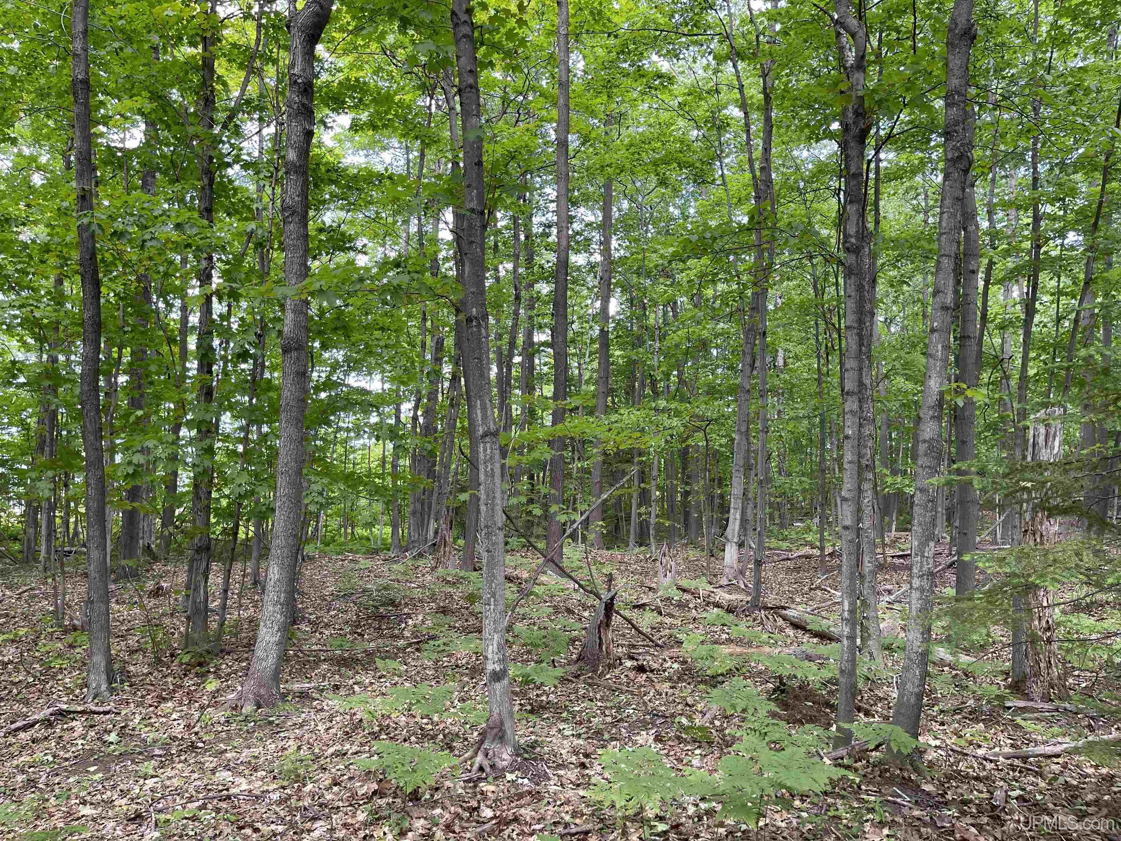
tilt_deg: +1.1
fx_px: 810
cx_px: 560
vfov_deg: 54.9
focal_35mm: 25
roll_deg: -0.7
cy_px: 420
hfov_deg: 69.4
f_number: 1.6
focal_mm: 5.1
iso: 50
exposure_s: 1/121
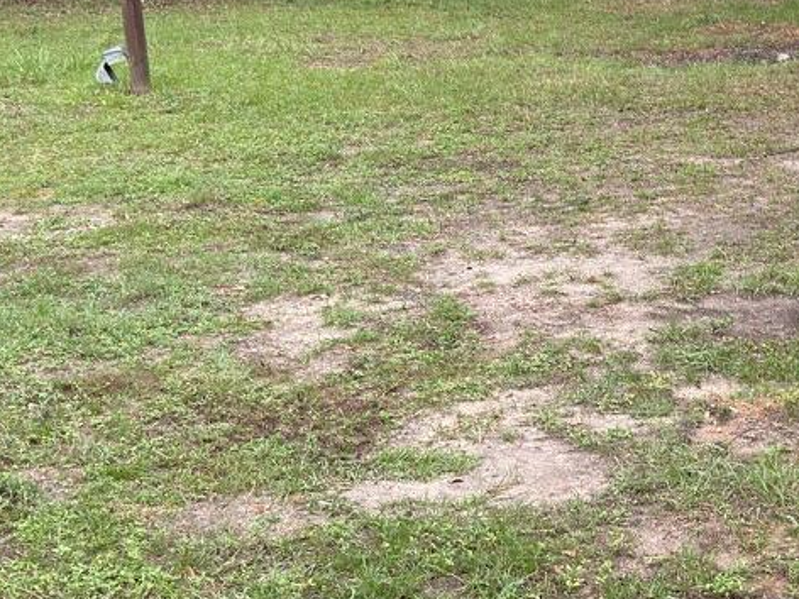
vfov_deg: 18.8
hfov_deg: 24.8
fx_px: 1754
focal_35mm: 76
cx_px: 741
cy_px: -14
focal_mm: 6.76
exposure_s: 1/82
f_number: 1.78
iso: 100
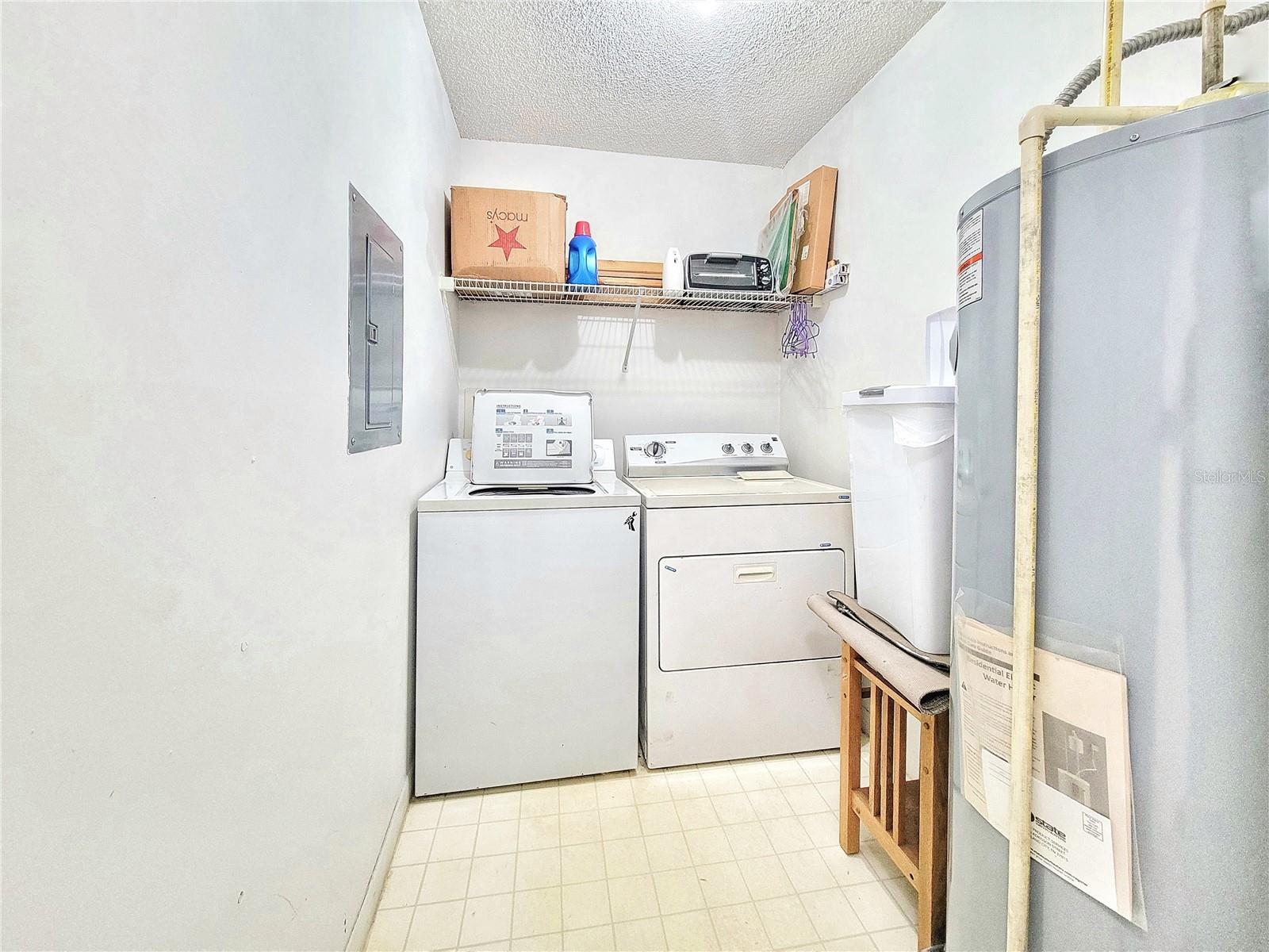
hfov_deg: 106.2
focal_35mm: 13
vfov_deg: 89.9
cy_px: 476
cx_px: 634
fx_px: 477
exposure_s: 1/60.2
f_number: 2.2
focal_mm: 2.2
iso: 400
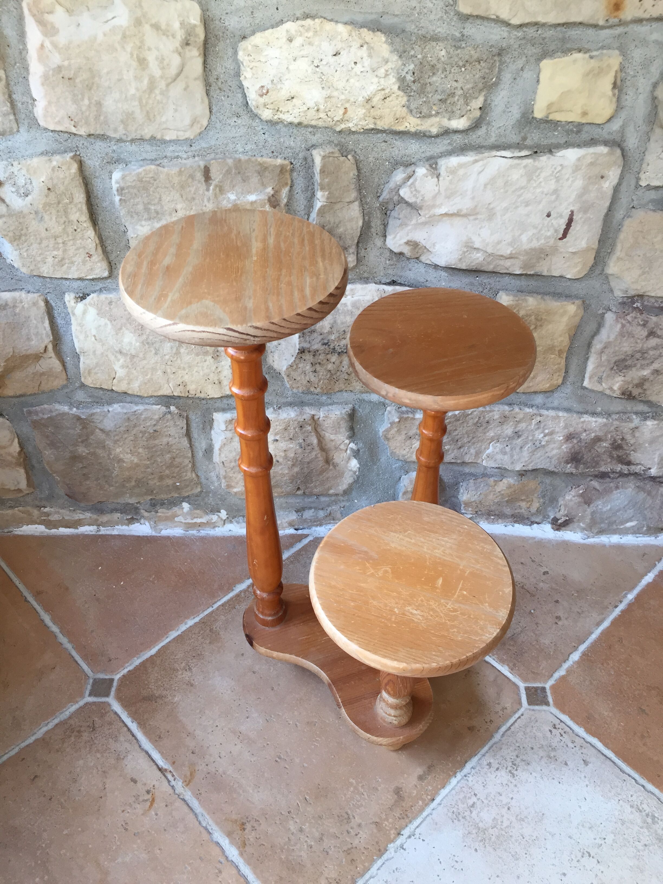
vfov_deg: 61.7
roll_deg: +3.1
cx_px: 332
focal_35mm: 29
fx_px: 741
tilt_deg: -42.7
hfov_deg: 48.2
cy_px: 442
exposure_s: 1/33
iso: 32
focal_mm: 4.15
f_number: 2.2
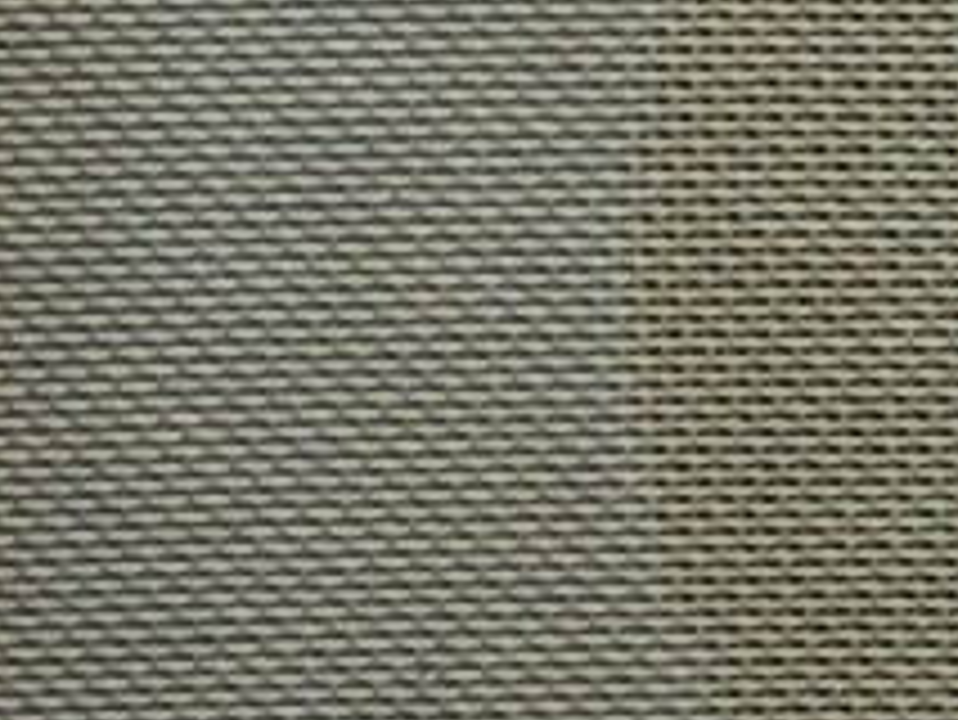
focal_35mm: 307
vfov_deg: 4.8
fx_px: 8501
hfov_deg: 6.3
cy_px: -184
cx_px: 1669
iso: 50
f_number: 3.4
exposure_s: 1/41.5
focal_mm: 10.5
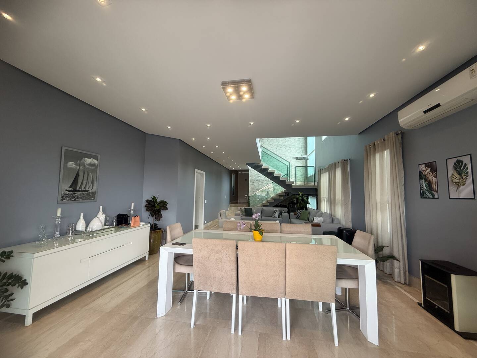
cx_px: 238
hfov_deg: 102.1
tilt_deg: +5.2
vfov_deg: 85.7
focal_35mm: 14
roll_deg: -0.8
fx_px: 193
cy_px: 179
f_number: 2.2
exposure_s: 1/99
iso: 100
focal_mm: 2.22
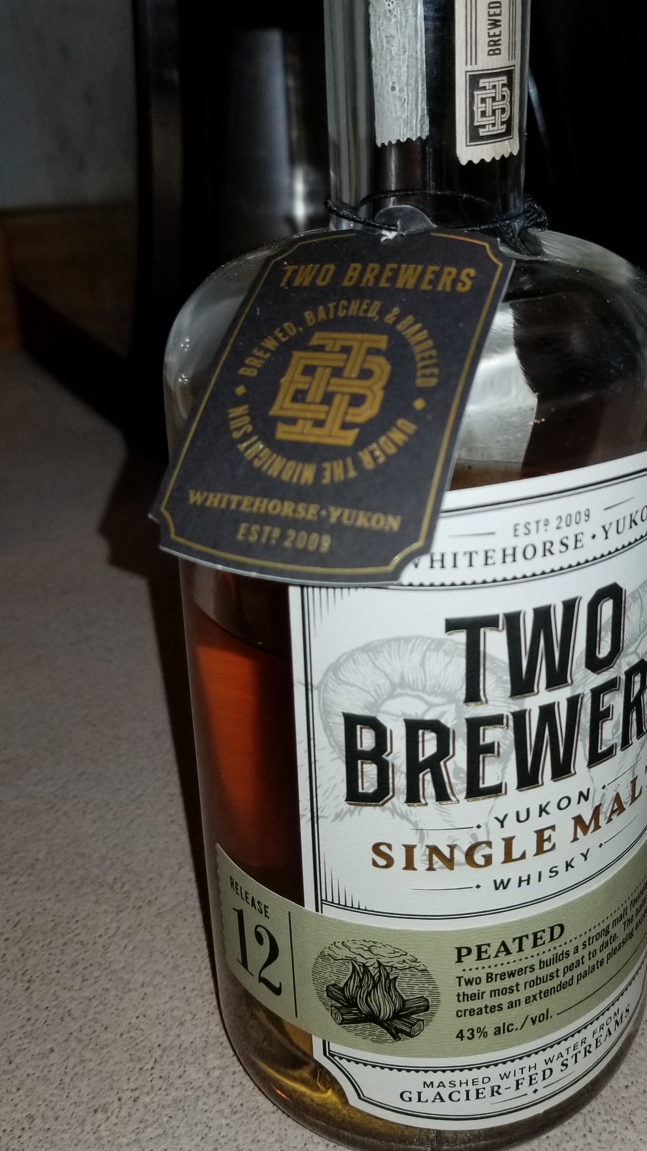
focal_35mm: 39
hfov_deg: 30.2
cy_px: 435
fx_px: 1189
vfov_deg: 51.1
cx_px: 425
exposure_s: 1/169
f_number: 1.7
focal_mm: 4.25
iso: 50
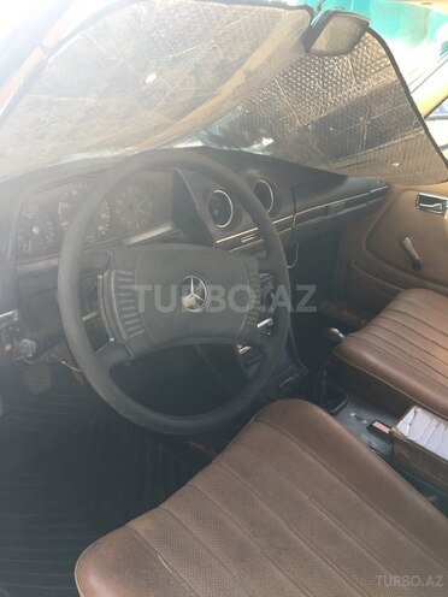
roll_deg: -1.5
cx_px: 224
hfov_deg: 48.2
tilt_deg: -24.9
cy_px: 298
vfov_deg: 61.7
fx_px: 500
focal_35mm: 29
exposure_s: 1/100
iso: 25
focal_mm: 4.15
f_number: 2.2
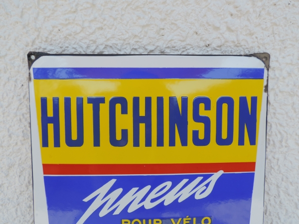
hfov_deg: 63.4
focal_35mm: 28
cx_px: 150
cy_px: 112
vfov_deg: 49.7
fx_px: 242
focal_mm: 4.9
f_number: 3.1
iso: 80
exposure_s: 1/640
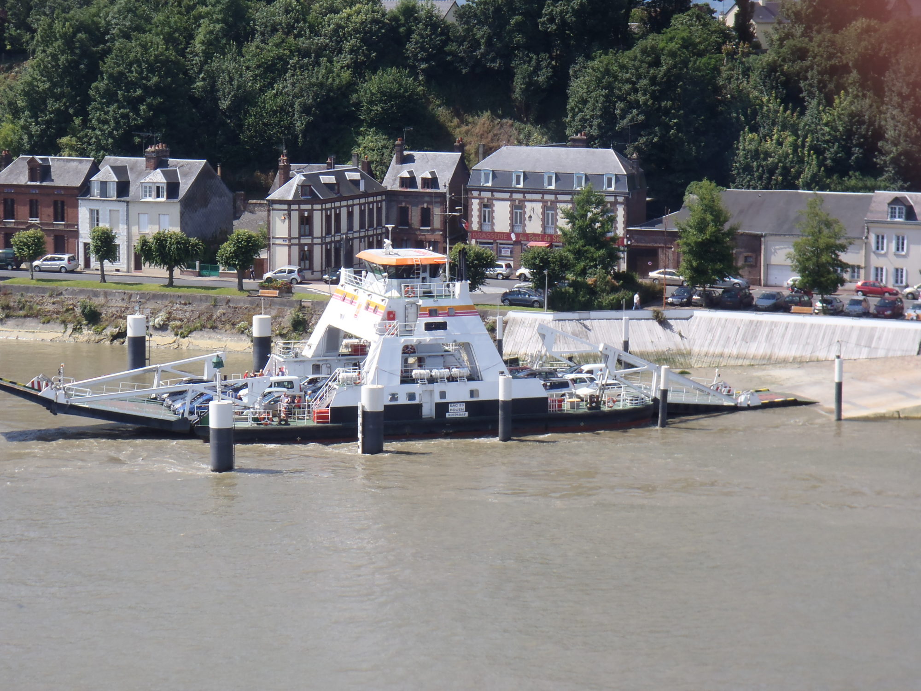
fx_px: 2714
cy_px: 346
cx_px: 460
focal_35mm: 102
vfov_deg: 14.5
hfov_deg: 19.3
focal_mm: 18.2
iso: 80
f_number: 6.3
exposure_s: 1/200
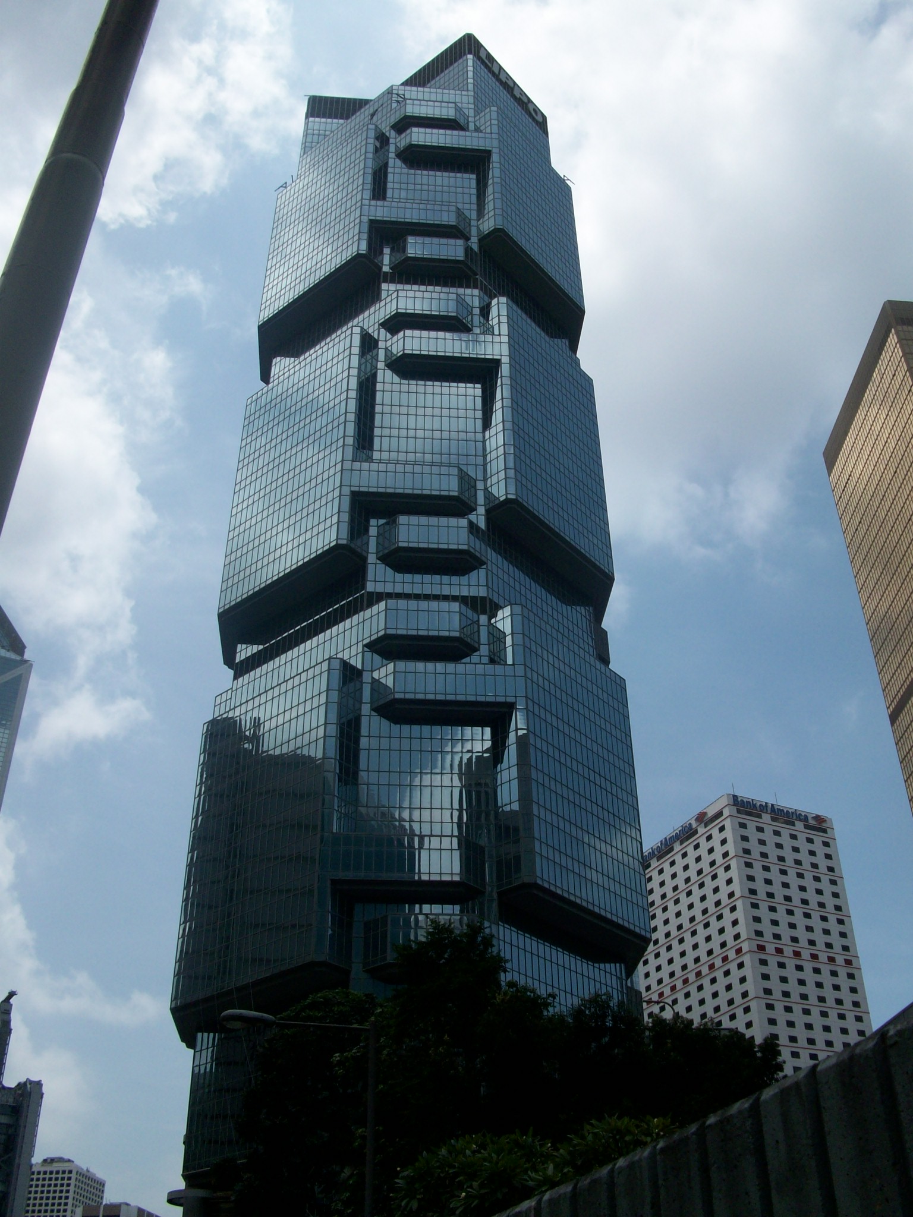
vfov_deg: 54.0
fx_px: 1196
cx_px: 456
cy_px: 608
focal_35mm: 34
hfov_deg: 41.8
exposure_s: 1/716
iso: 64
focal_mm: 5.7
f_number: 5.5
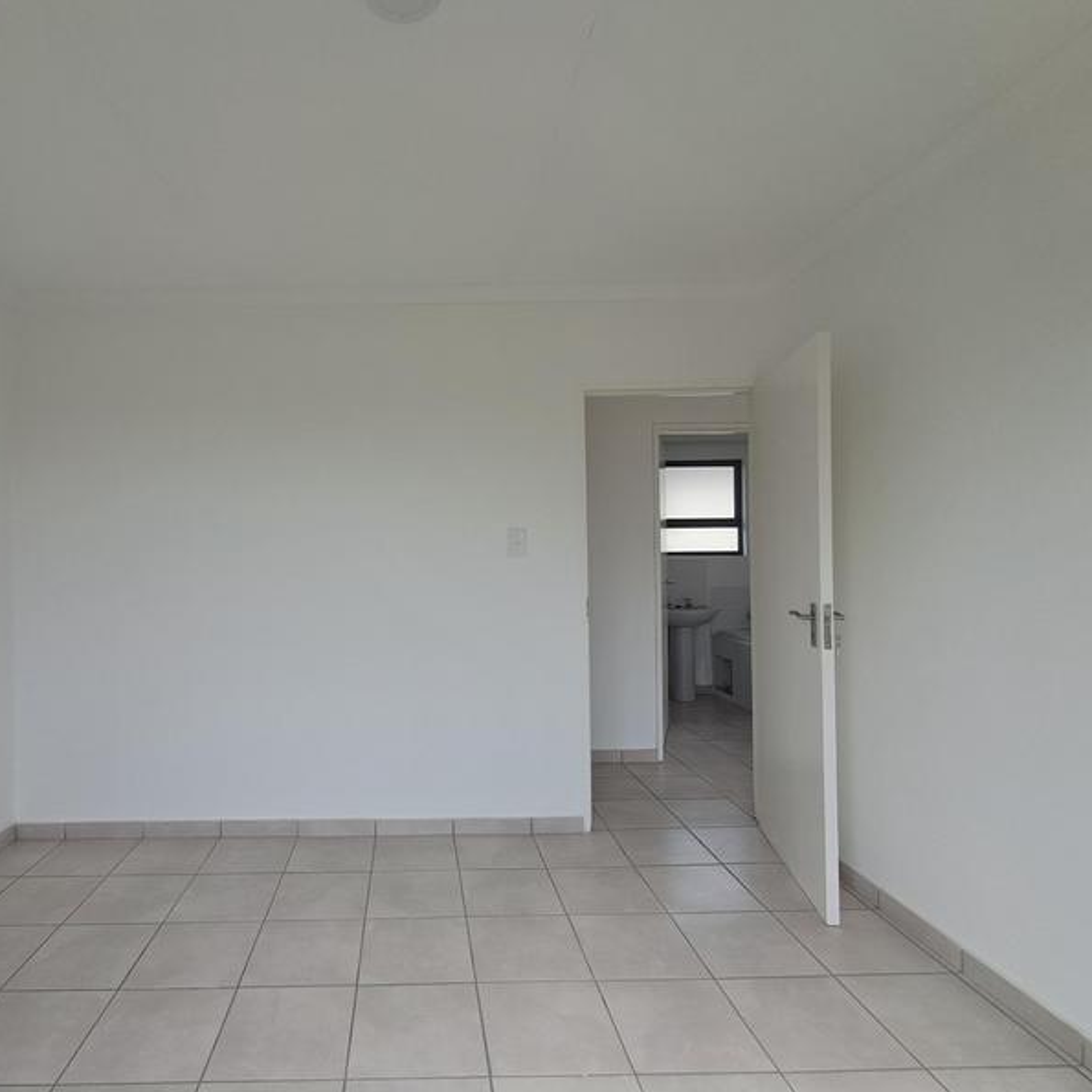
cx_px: 418
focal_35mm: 19
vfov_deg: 77.7
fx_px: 678
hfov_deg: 76.5
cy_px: 545
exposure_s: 1/173
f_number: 2.2
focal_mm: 1.64
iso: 40
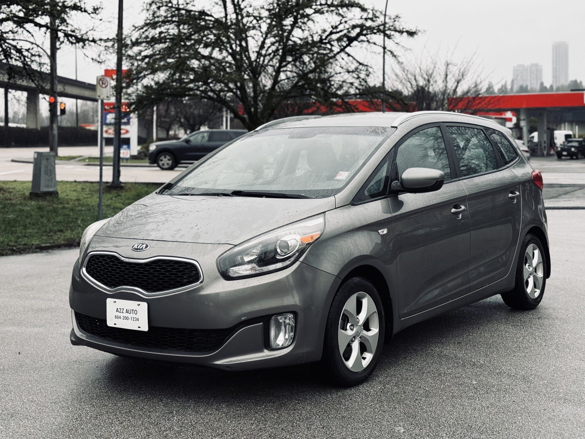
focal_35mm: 48
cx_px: 292
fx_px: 811
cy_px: 220
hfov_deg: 39.7
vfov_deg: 30.3
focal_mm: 6.76
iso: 64
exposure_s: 1/519
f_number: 1.78
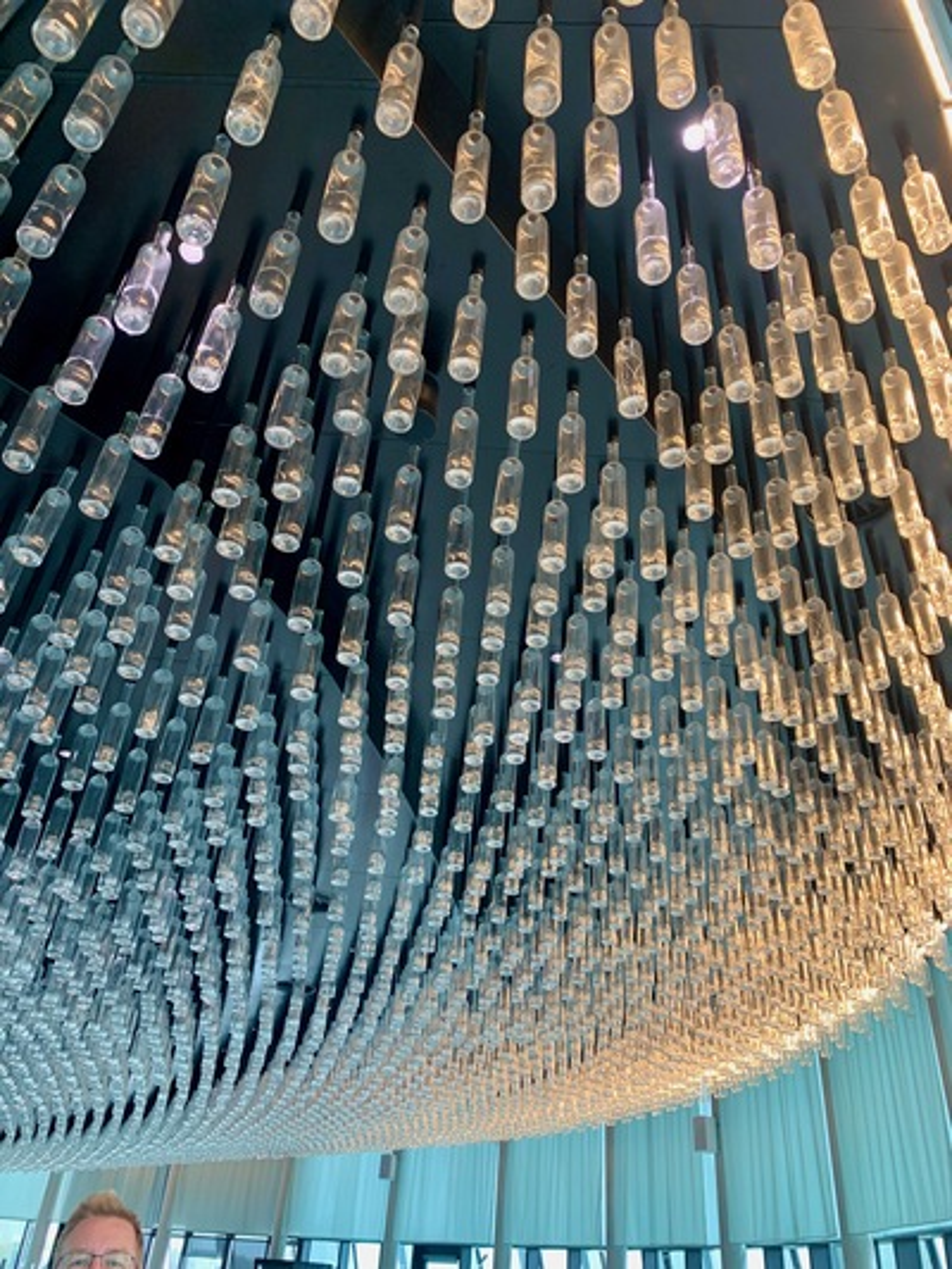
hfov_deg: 53.1
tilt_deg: +35.3
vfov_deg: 67.3
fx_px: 953
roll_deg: -4.6
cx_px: 476
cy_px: 634
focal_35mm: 26
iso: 80
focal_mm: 4.25
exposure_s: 1/121
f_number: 1.8
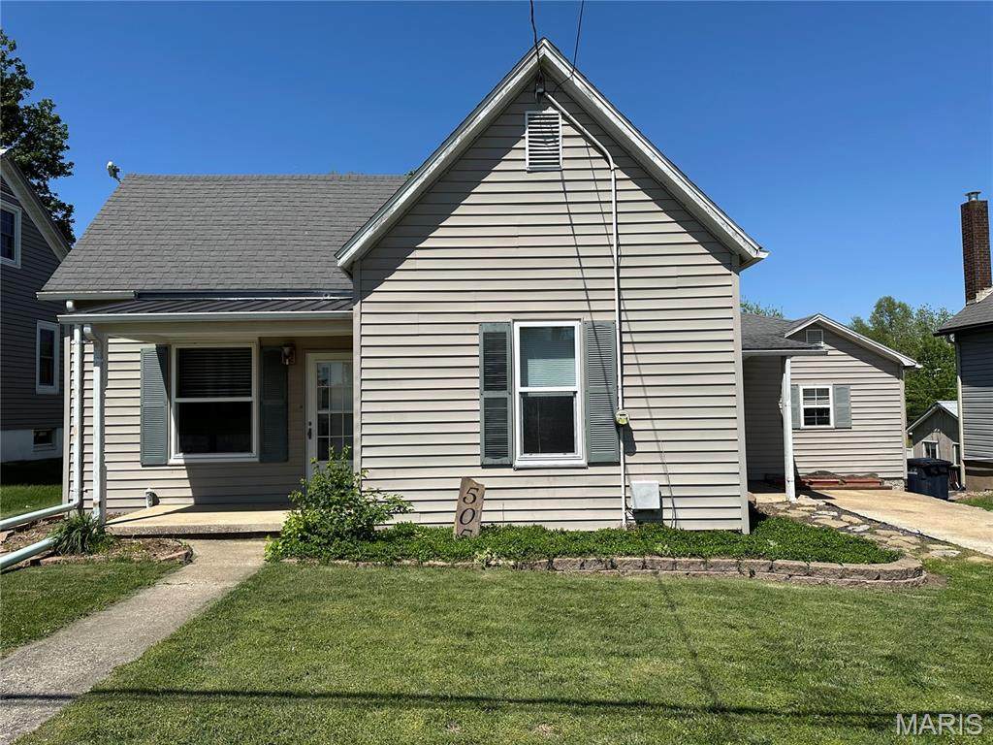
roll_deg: +0.7
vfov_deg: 56.8
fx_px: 688
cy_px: 372
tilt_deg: +2.7
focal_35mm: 24
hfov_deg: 71.6
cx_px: 496
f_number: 1.78
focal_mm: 6.86
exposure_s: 1/6211
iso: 80
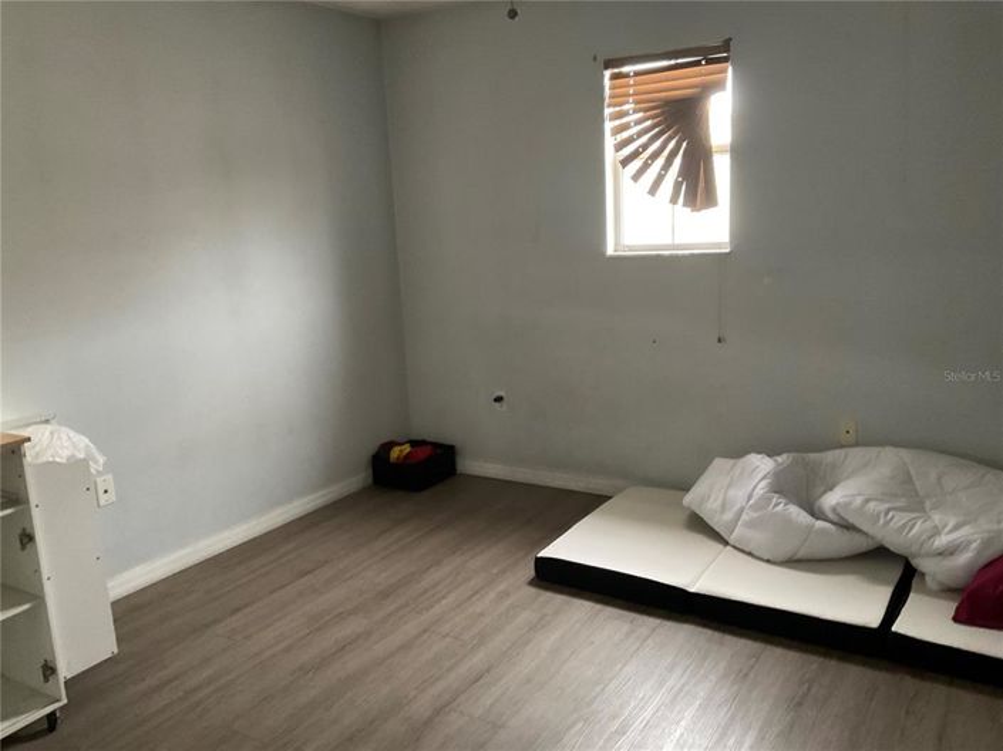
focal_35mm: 29
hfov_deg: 61.7
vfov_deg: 48.2
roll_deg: +2.6
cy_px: 376
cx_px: 502
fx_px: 840
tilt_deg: -11.5
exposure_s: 1/39
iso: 320
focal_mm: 3
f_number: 1.8
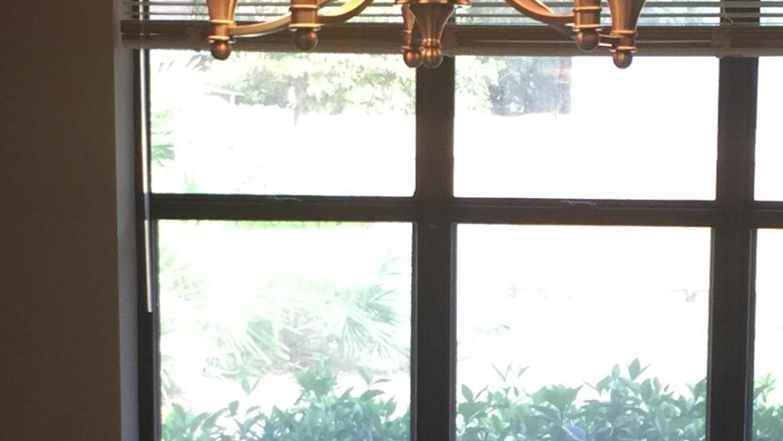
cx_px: 498
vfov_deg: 11.9
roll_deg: -0.8
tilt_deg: -9.4
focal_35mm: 101
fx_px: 2097
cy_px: 454
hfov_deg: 21.1
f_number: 2.2
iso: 40
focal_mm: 4.15
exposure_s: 1/30
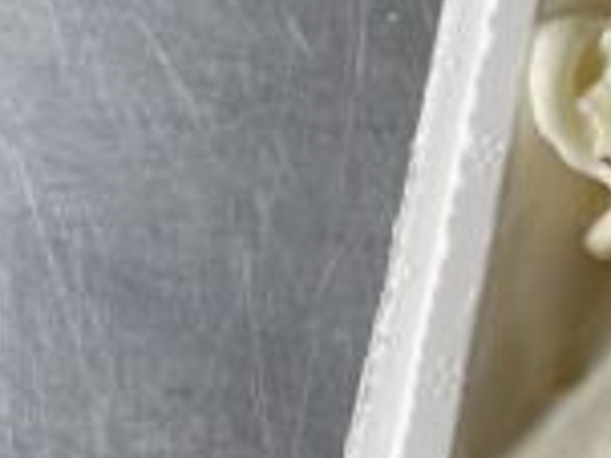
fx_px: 2028
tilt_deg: -64.4
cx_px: 1074
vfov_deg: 12.4
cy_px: -186
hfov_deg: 15.0
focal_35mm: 115
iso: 125
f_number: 1.8
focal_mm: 4.25
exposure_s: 1/121
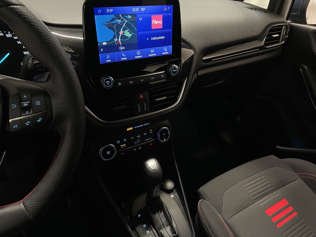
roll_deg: -3.2
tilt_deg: -33.9
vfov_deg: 53.1
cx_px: 158
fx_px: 237
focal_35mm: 26
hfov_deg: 67.3
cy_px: 118
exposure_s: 1/60
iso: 400
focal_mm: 4.2
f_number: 1.6
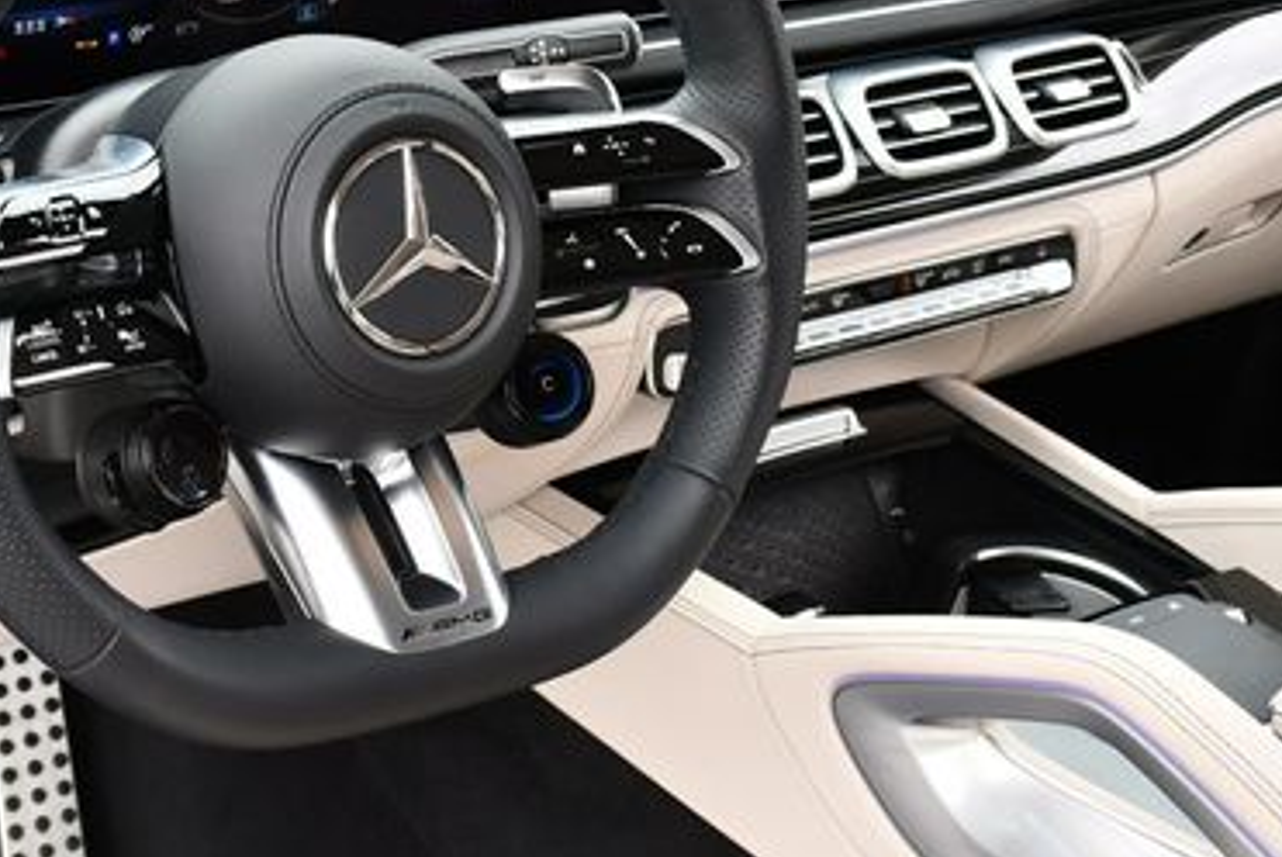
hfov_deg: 28.9
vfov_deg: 19.6
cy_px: 225
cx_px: 370
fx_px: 2459
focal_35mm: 69
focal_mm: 20
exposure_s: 1/250
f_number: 5.6
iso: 360
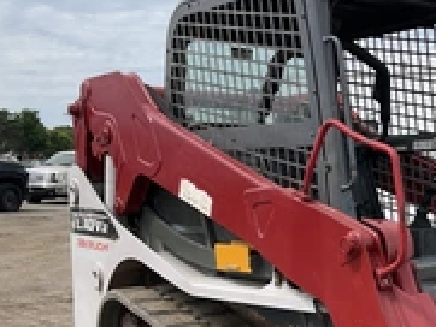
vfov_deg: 22.5
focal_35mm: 64
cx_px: 381
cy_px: 277
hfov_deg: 29.2
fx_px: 807
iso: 25
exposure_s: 1/1984
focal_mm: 3
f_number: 1.8
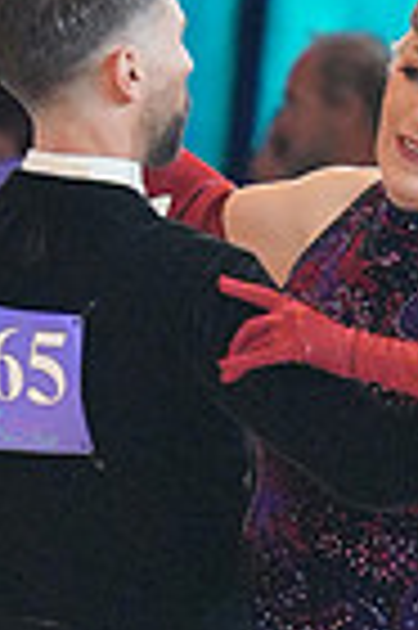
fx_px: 16306
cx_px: 461
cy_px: 846
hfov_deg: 1.5
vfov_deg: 2.2
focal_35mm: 934
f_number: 3.5
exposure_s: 1/500
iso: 4000
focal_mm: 150
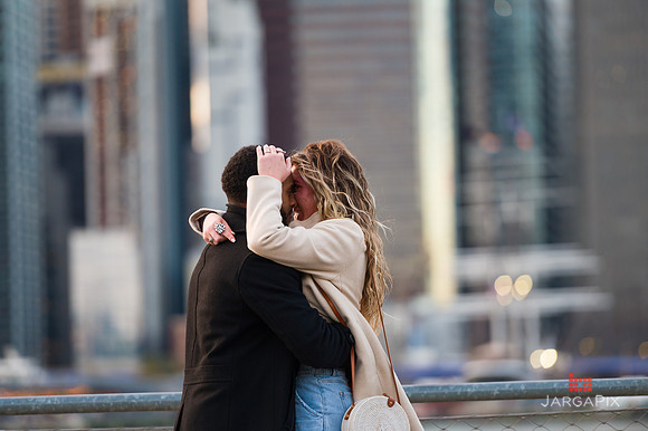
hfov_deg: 10.3
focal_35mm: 200
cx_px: 324
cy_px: 216
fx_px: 3598
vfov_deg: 6.9
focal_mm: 200
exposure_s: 1/320
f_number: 3.2
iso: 200
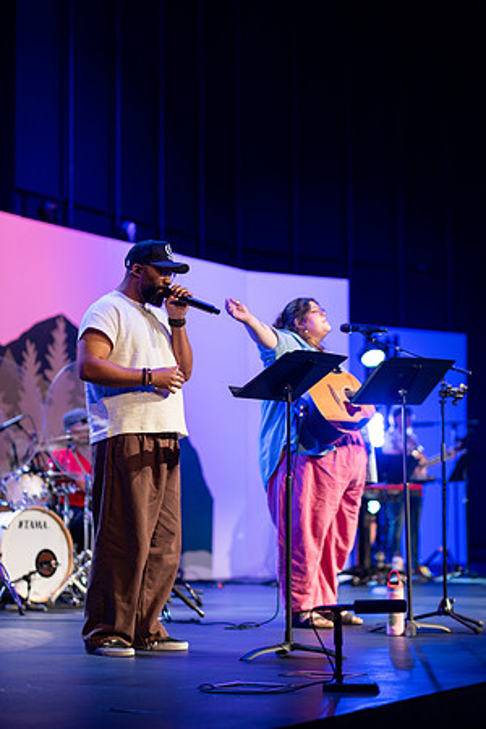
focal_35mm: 84
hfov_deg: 16.3
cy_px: 364
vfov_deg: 24.2
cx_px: 243
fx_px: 1701
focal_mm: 56
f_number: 1.6
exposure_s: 1/80
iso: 200
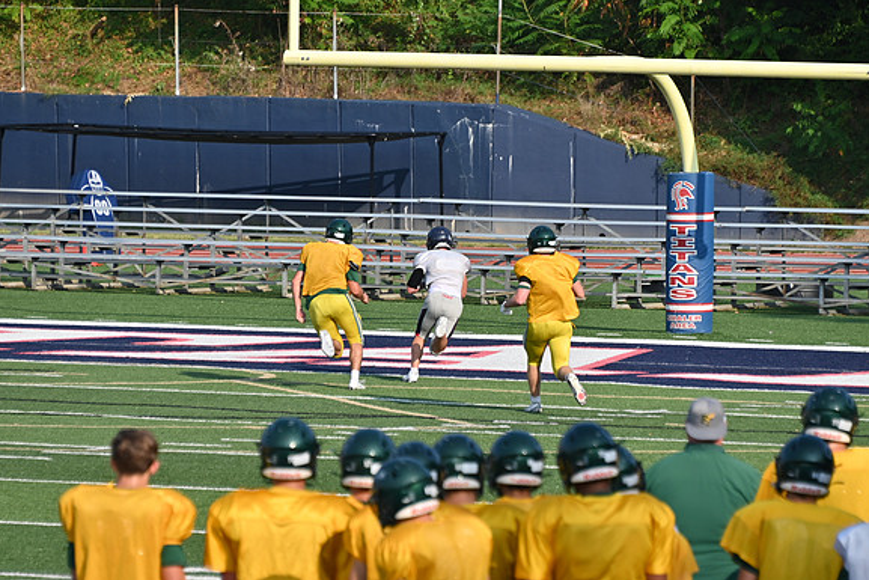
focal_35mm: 377
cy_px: 290
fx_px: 9102
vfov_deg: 3.6
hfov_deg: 5.5
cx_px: 435
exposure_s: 1/640
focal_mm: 250
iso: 100
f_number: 5.6
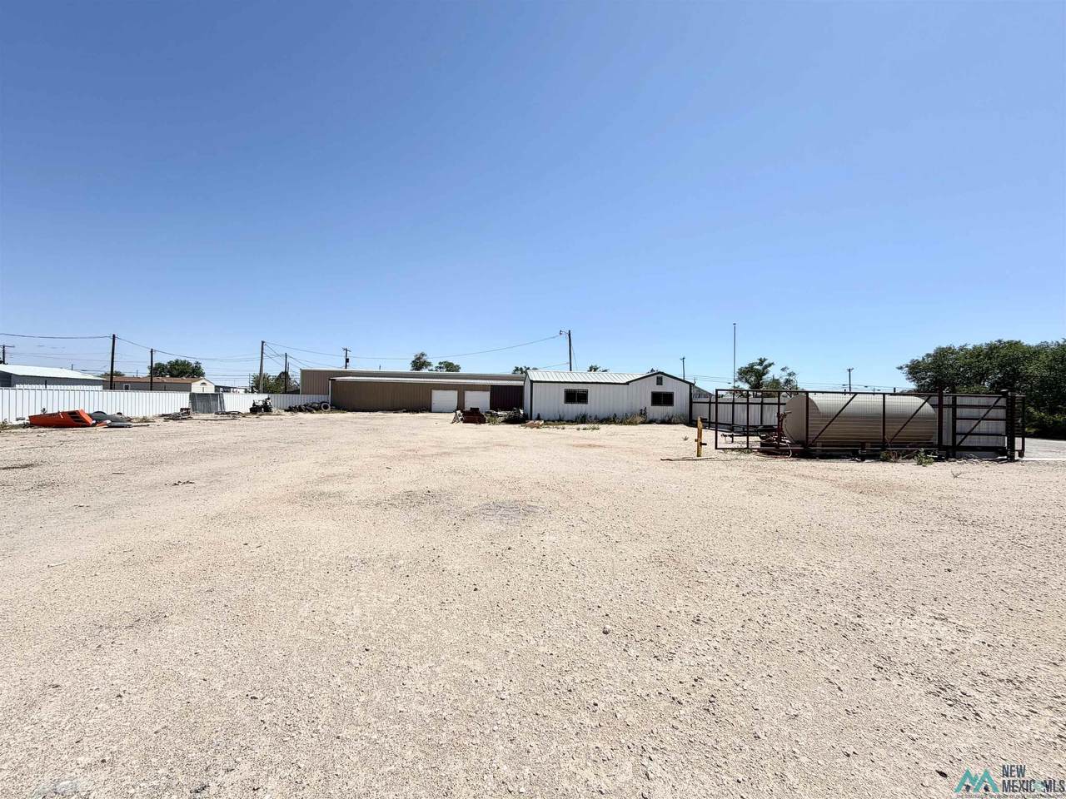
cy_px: 400
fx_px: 431
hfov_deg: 102.1
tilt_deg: -1.0
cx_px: 533
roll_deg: +0.0
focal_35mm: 14
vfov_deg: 85.7
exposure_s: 1/1656
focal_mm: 2.22
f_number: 2.2
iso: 20
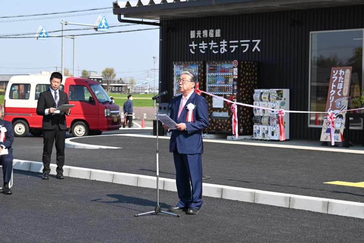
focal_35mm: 84
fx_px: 849
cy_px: 122
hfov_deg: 24.2
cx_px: 182
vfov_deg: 16.3
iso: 100
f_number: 6.3
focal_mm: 56
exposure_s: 1/320
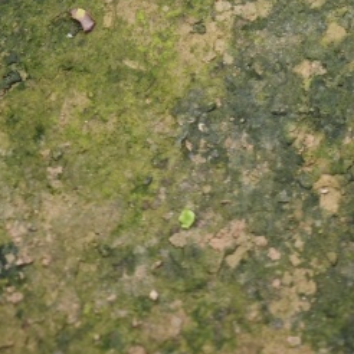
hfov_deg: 18.9
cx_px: 400
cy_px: -332
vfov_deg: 15.9
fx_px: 1018
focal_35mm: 88
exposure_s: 1/334
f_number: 1.6
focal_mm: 6.55
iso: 50
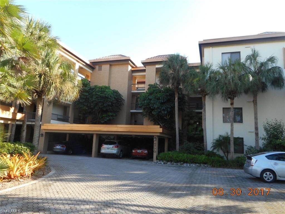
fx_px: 206
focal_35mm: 25
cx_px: 142
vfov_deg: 54.9
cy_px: 107
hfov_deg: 69.4
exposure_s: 1/125
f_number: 3.7
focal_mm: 4.5
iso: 80
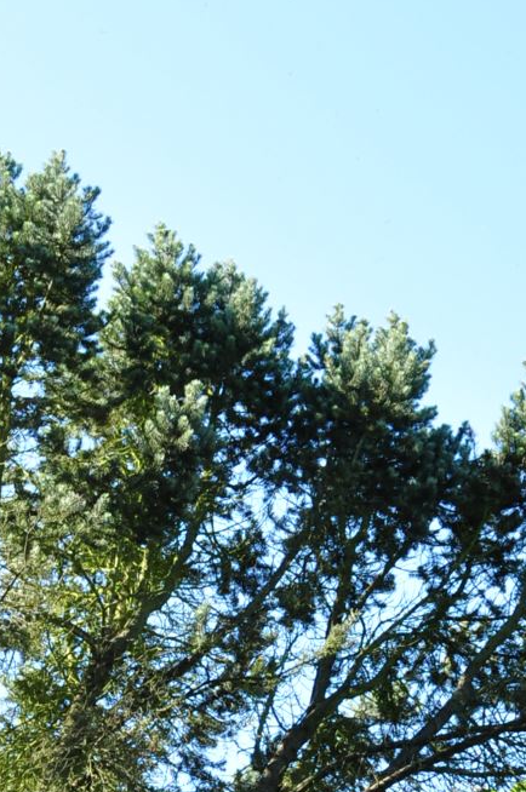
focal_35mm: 117
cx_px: -50
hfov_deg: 11.5
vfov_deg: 16.3
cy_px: 1105
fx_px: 2572
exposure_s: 1/60
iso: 200
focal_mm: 24
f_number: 11
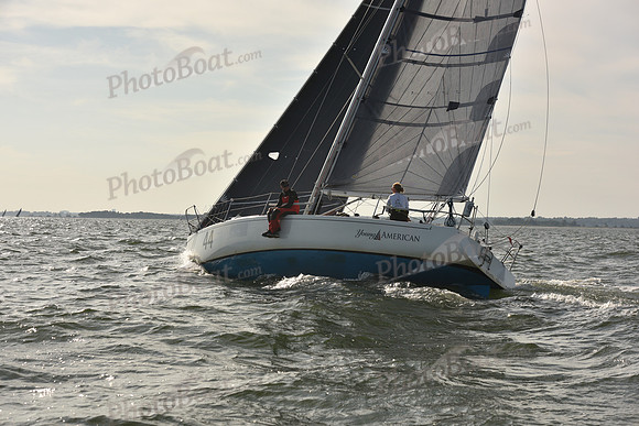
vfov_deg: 19.5
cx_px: 320
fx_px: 1243
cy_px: 213
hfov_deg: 28.8
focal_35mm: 70
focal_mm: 70
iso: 250
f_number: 7.1
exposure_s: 1/640
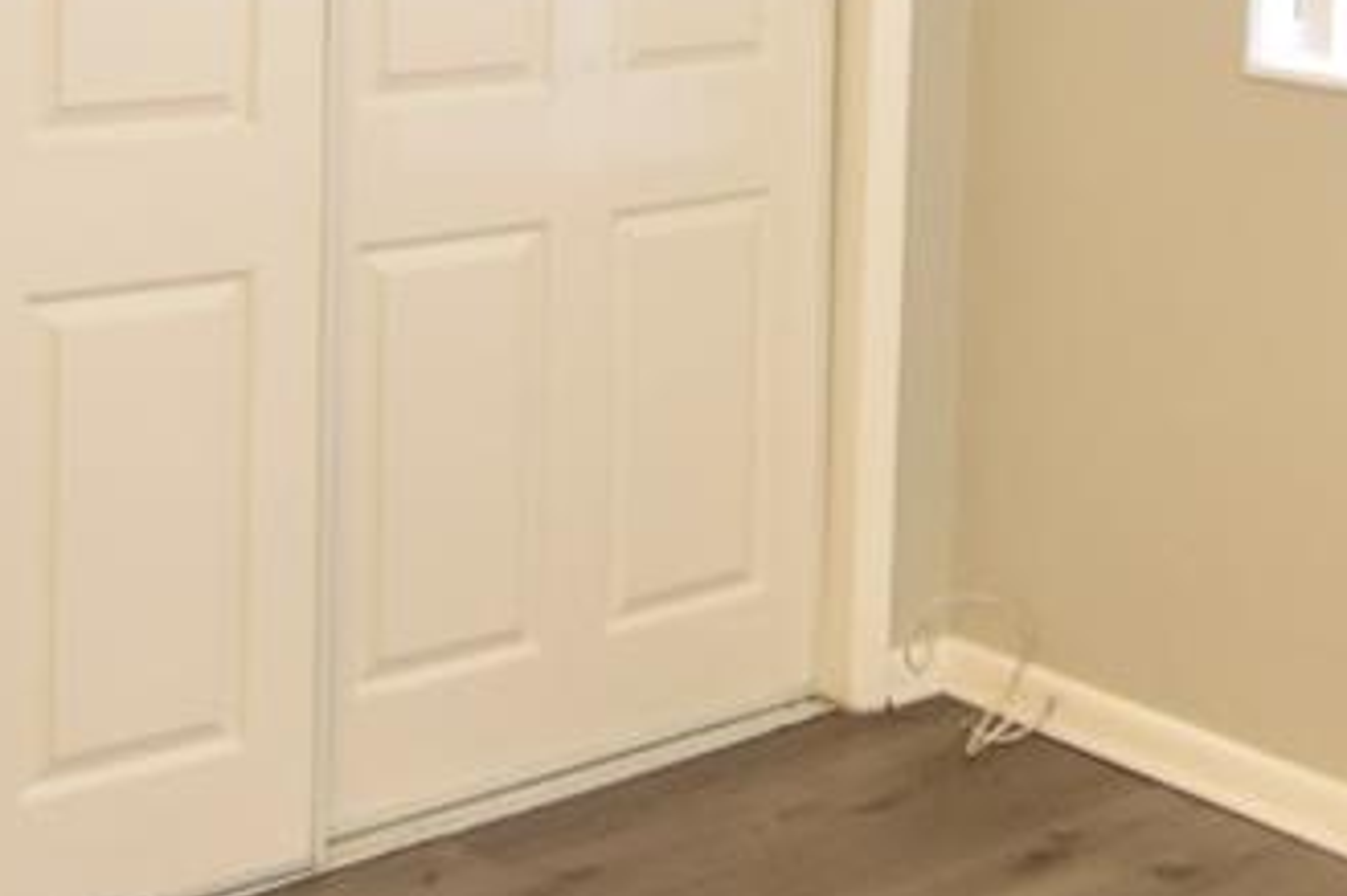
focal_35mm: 73
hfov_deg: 27.2
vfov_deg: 17.8
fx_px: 2730
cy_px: -168
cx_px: 1064
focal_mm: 10
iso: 800
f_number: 3.5
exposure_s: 1/20
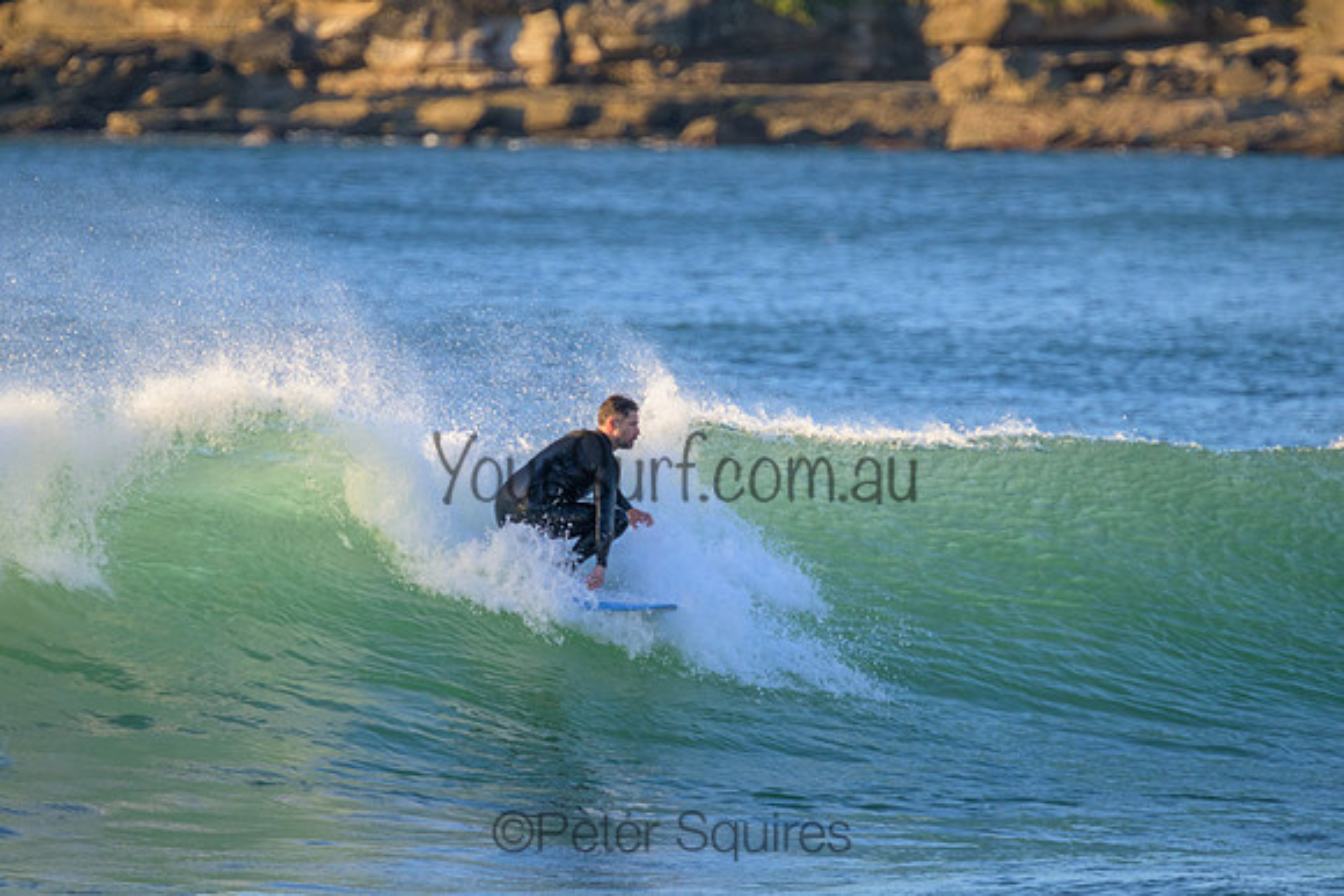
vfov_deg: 1.7
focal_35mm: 800
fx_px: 29872
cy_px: 448
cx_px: 672
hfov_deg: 2.6
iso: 2500
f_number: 11
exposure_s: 1/400
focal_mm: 800
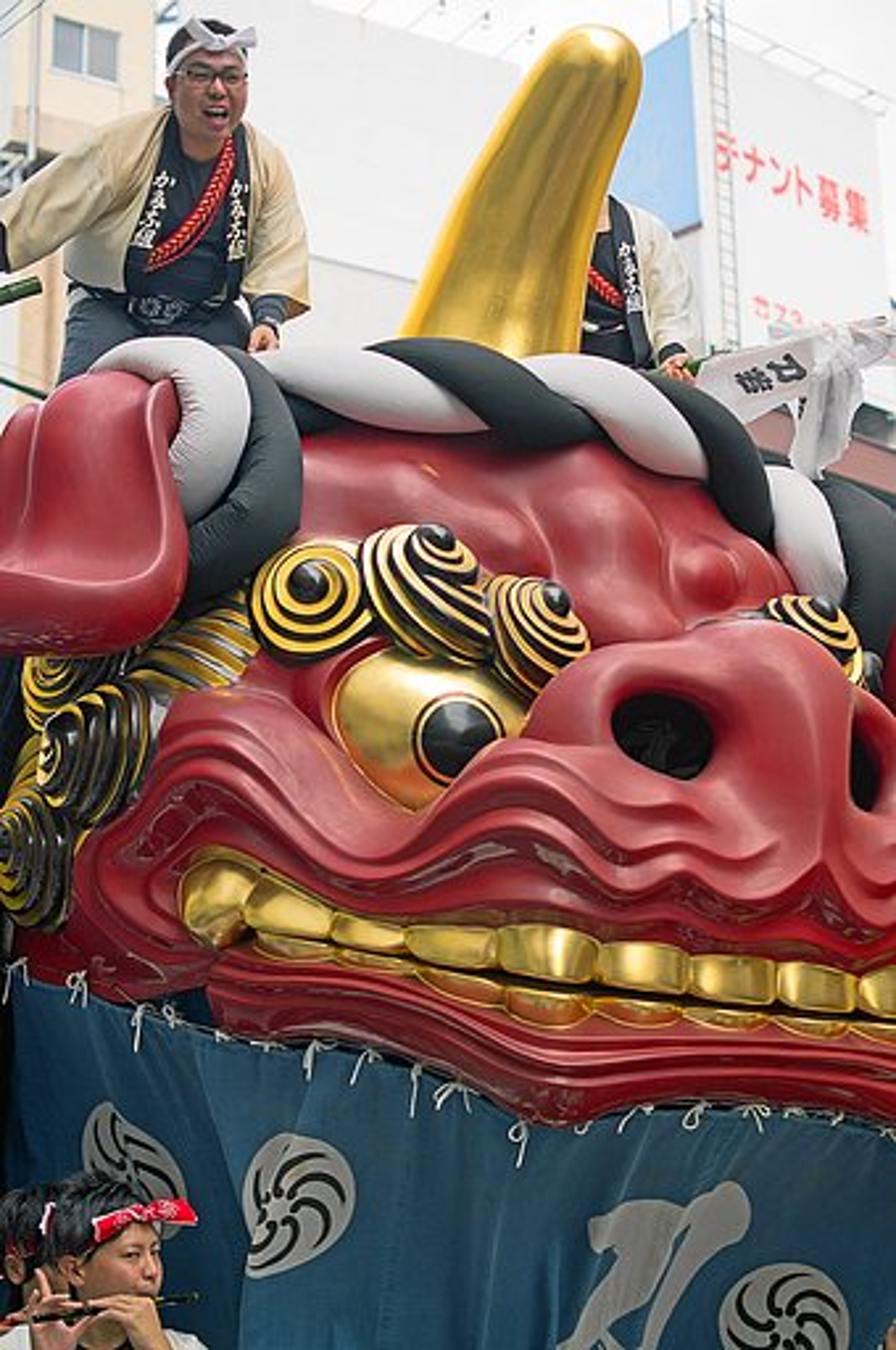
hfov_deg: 18.1
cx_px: 448
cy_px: 675
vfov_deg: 27.0
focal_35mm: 75
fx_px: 2807
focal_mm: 50
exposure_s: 1/250
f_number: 2.8
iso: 200
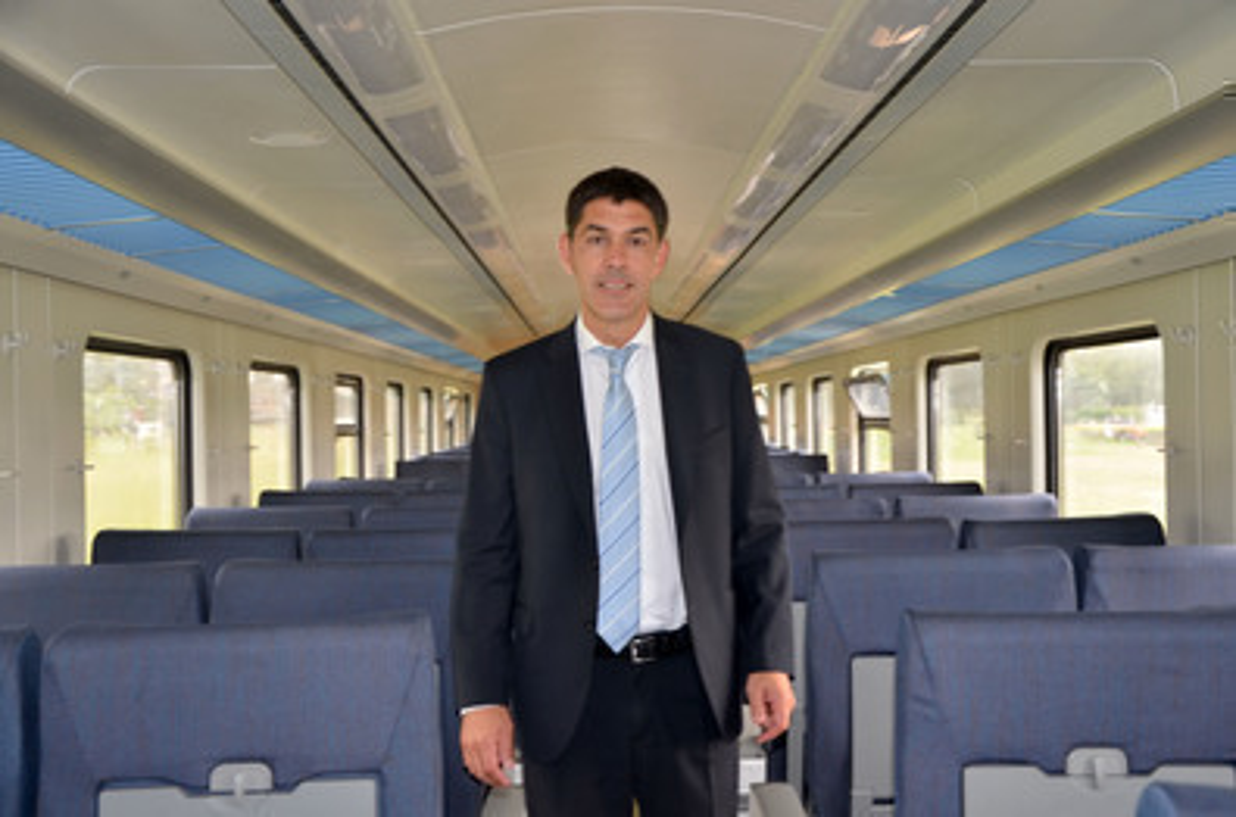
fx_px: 1541
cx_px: 618
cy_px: 408
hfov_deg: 43.7
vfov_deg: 29.7
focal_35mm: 45
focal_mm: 30
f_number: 4.2
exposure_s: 1/60
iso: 400
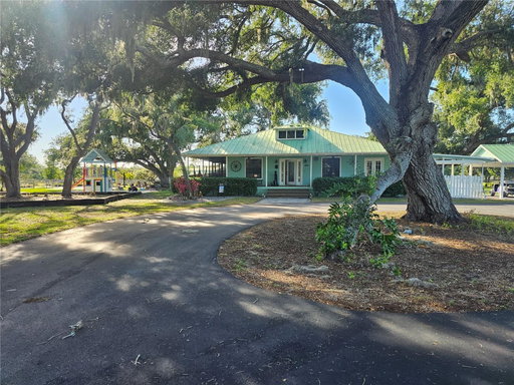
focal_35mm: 23
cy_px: 192
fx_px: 342
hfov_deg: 73.9
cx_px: 257
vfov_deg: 58.9
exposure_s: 1/180
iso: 20
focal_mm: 6.3
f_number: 1.7
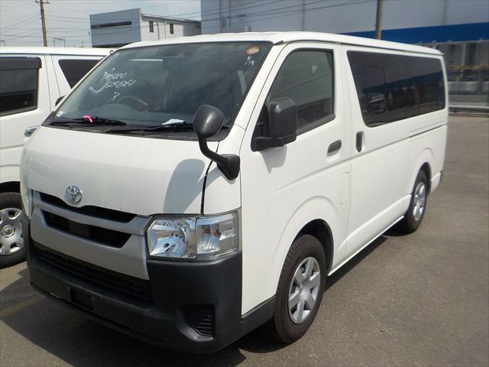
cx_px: 244
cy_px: 184
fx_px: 424
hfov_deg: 60.0
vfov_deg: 46.8
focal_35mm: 30
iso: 125
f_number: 6.6
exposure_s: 1/500
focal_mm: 4.1
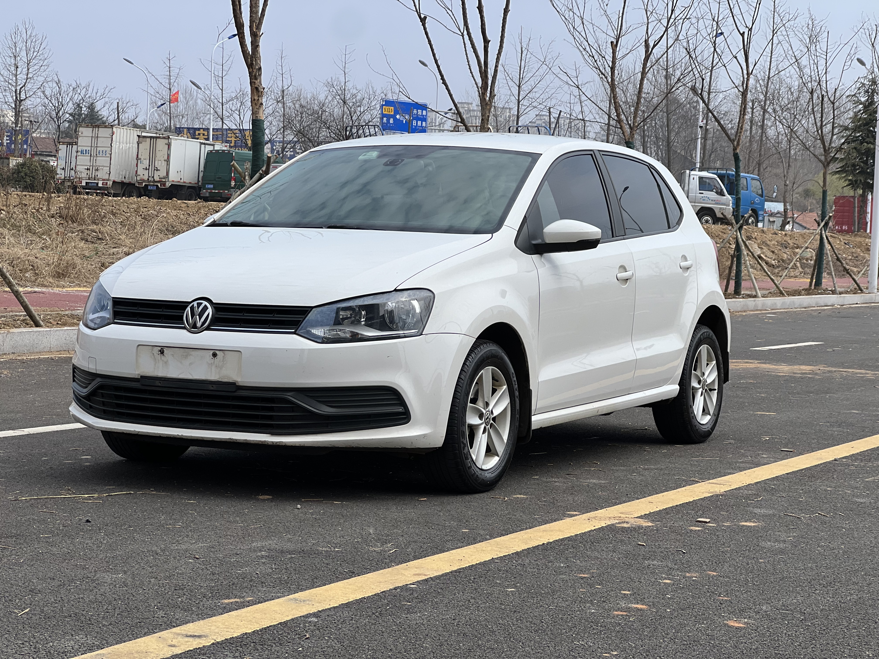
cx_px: 440
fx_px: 1955
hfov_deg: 25.3
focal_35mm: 77
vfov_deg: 19.1
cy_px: 330
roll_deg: -1.0
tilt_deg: -2.7
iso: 32
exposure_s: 1/774
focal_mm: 9
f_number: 2.8
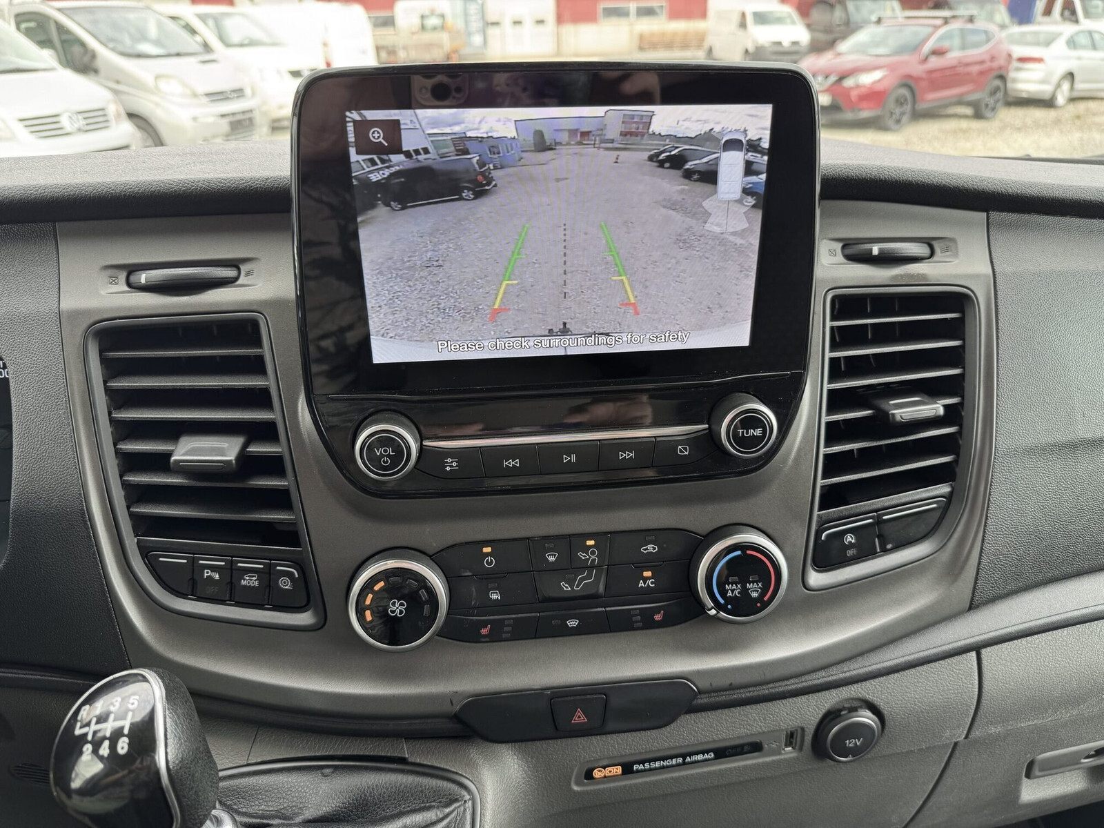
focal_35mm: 24
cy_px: 414
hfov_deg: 71.6
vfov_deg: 56.8
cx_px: 552
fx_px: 765
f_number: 1.78
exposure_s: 1/121
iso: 100
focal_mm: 6.76
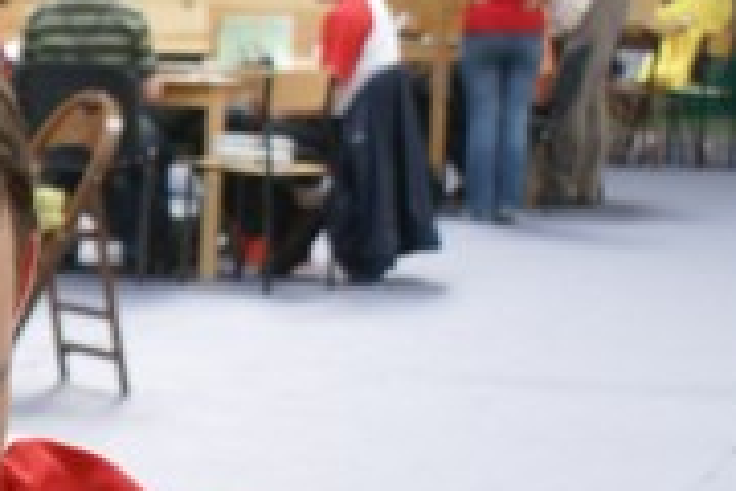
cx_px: -519
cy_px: 446
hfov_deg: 9.7
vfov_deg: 6.7
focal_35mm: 204
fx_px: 4169
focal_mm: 35
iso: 320
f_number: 5.6
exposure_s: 1/40
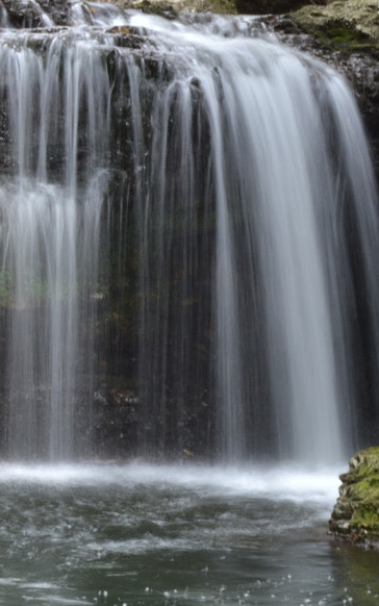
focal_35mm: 126
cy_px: 157
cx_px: -274
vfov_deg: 16.5
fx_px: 2081
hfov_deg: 9.9
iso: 100
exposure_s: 1/2.5
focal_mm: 30
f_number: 29
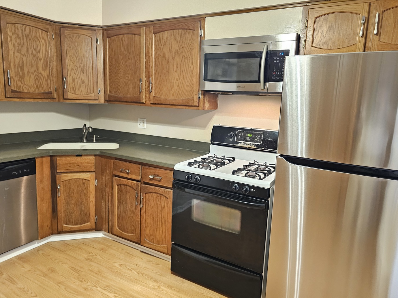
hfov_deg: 71.6
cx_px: 204
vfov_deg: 56.8
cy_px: 147
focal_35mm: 24
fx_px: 276
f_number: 1.7
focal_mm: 6.3
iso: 1000
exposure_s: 1/24
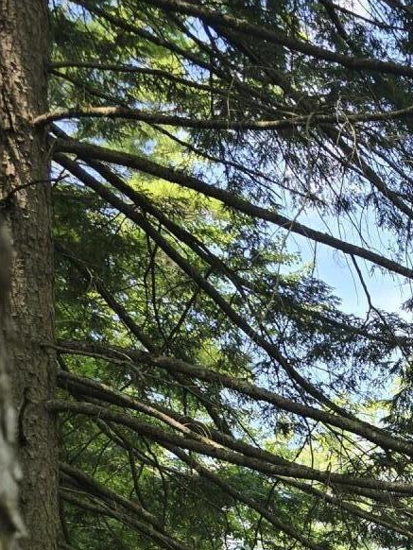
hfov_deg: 16.8
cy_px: 849
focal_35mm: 79
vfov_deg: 20.7
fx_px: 1256
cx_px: 635
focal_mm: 6.3
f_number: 1.7
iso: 12
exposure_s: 1/180
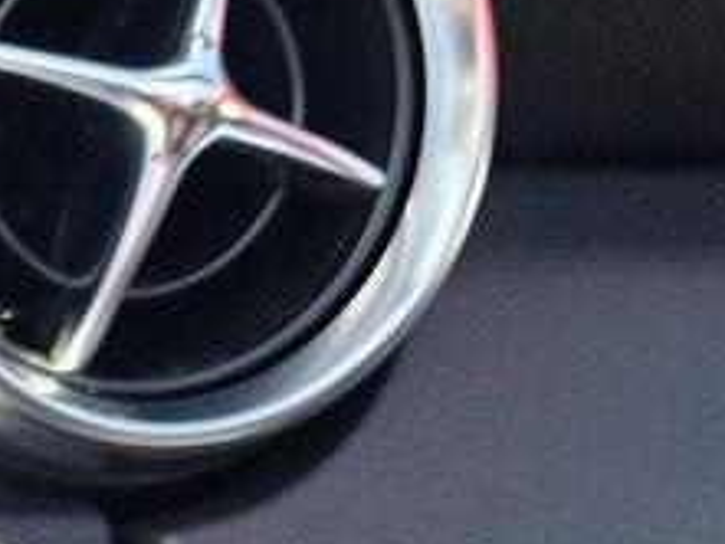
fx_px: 2787
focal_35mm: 133
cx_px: -1161
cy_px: 996
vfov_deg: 10.5
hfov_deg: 11.5
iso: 12
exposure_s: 1/114
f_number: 1.7
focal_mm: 6.3
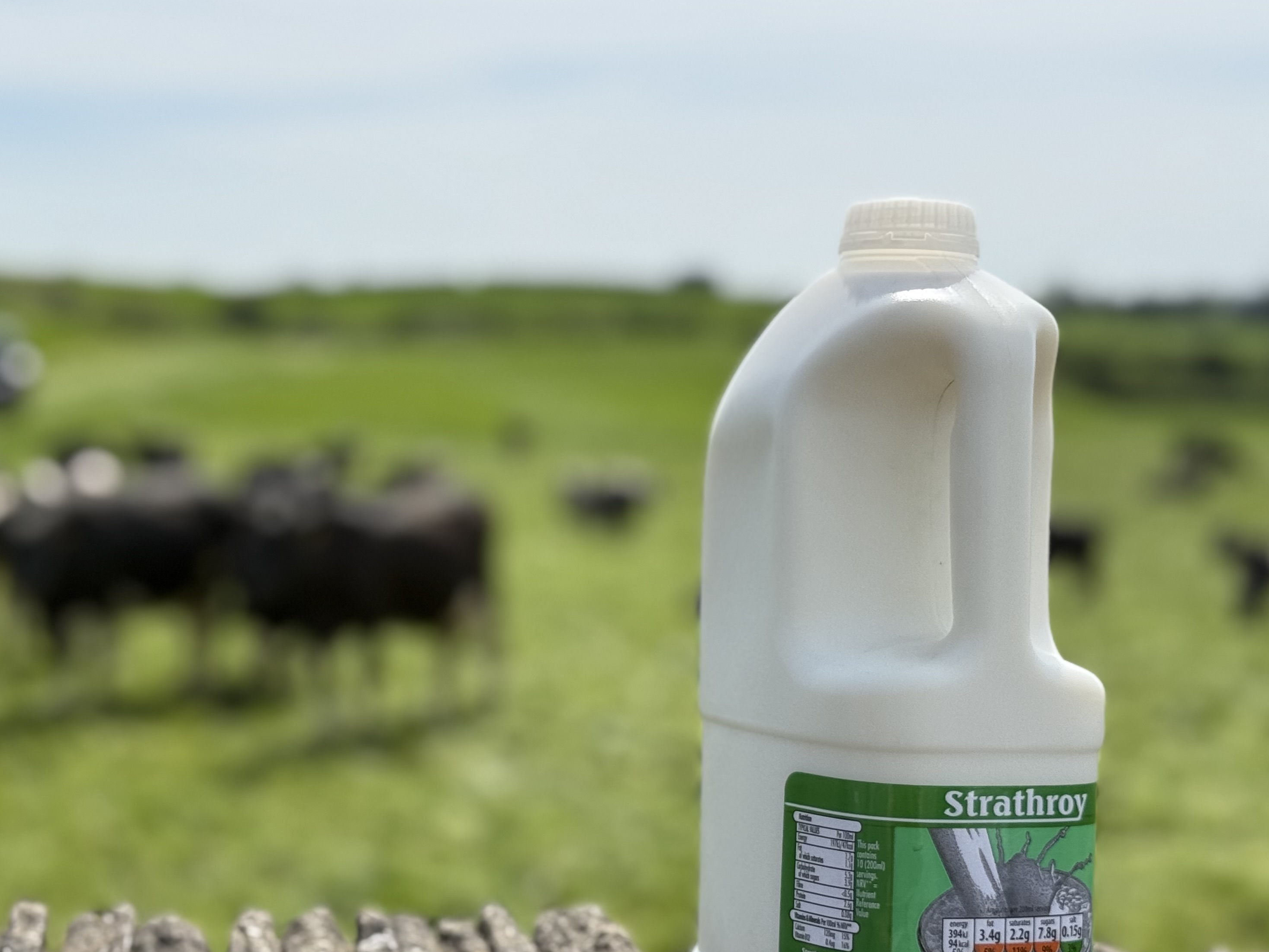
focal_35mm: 66
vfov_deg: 22.3
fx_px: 2420
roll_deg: +0.5
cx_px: 443
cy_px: 494
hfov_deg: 29.2
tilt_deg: -4.2
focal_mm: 6.76
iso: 80
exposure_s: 1/4878
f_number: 1.78
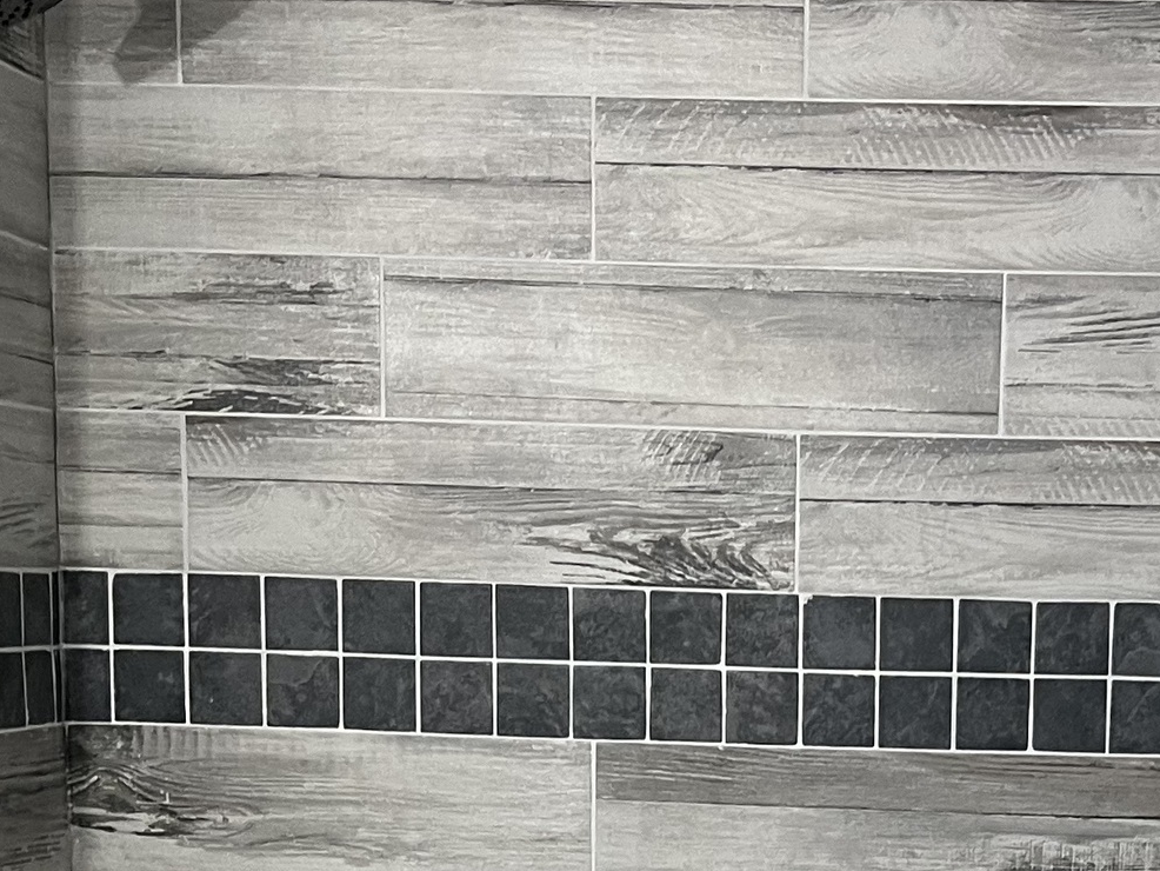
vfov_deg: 17.4
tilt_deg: -10.8
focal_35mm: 81
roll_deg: -1.9
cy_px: 1032
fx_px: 2715
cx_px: 939
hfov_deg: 23.7
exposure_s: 1/60
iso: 125
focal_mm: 5.7
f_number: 1.5
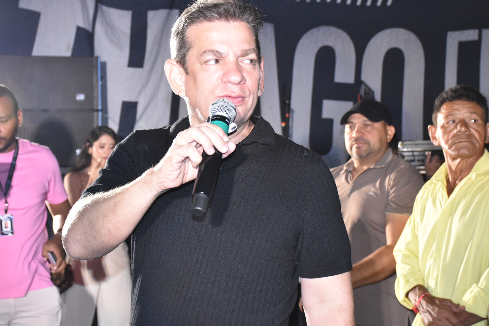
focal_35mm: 72
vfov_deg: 18.9
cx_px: 221
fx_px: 978
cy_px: 138
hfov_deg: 28.1
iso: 2000
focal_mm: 40
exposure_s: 1/100
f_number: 5.6
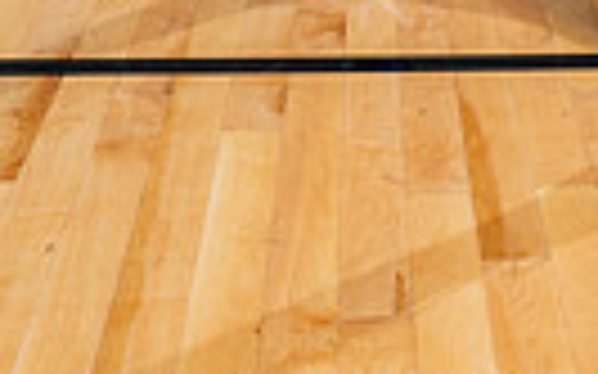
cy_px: -563
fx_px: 1857
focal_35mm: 114
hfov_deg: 17.8
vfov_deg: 9.9
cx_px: 598
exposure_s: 1/250
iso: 200
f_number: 5.6
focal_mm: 33
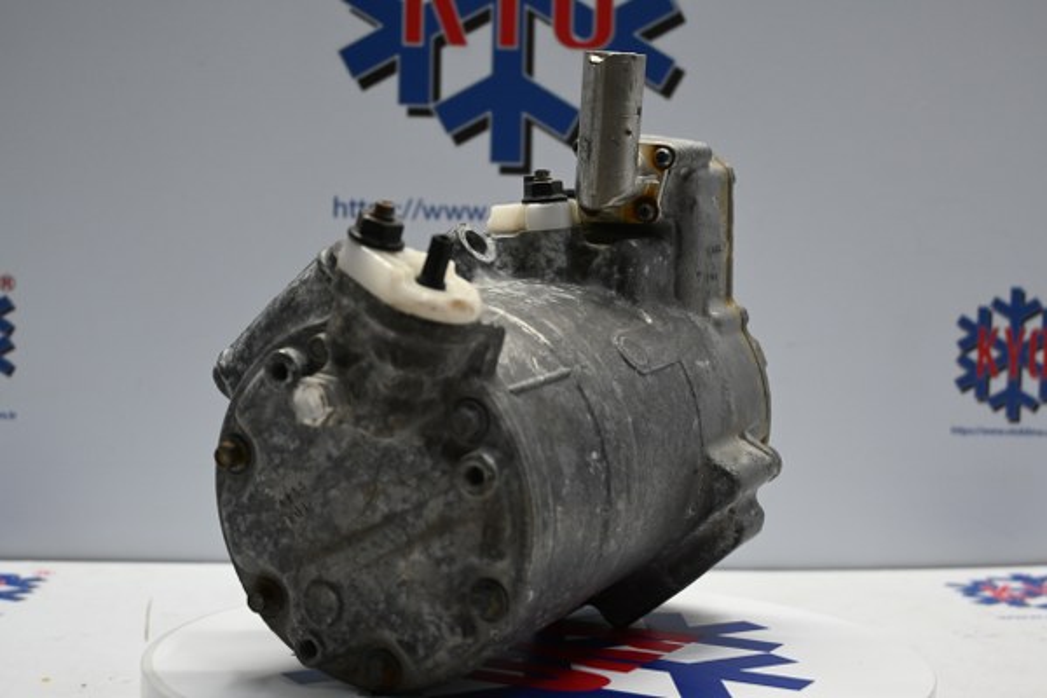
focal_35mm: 51
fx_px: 1483
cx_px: 524
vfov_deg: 26.5
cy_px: 349
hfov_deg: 38.9
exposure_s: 1/50
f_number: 5
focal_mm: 34
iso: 500
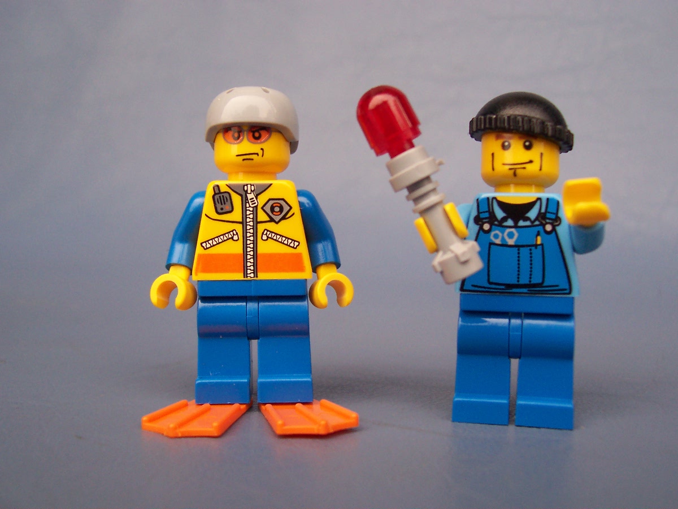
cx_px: 339
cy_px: 254
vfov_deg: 38.7
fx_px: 725
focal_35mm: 37
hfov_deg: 50.1
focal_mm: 5.6
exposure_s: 1/125
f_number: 2.8
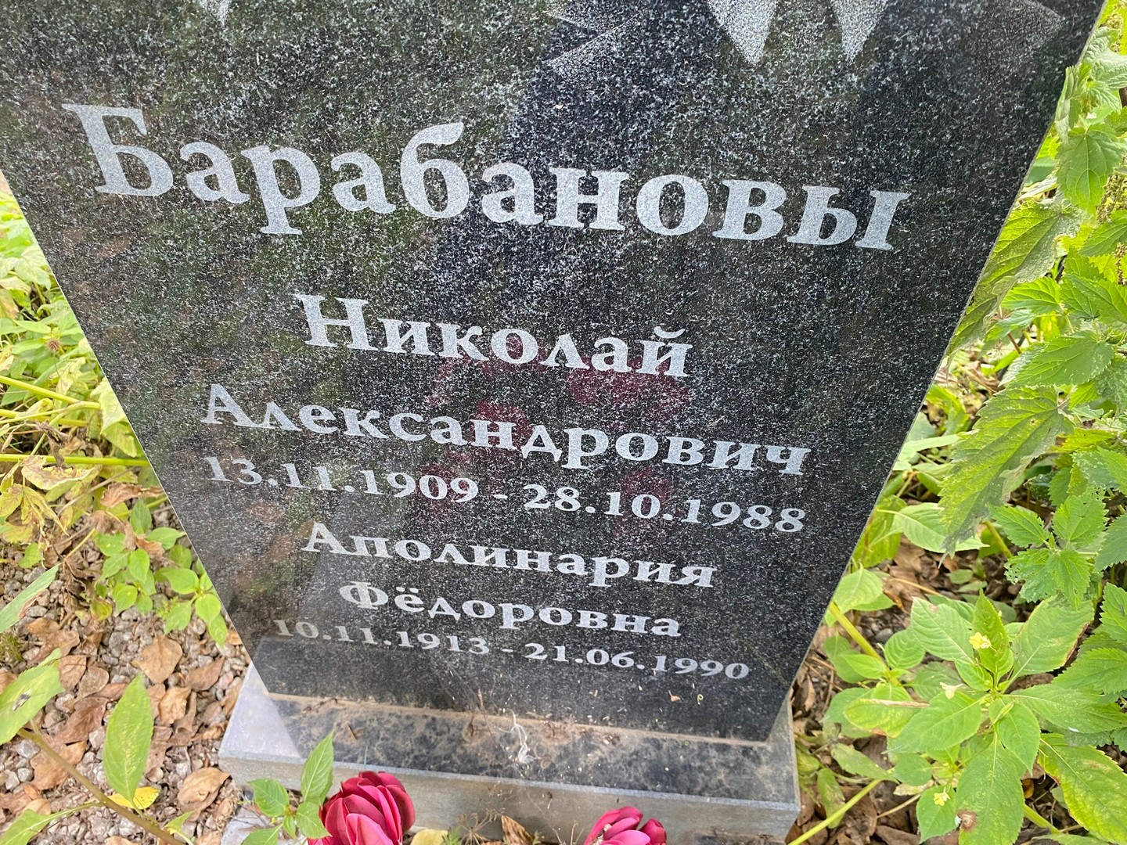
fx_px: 846
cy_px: 422
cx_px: 564
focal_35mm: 26
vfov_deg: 53.1
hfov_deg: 67.3
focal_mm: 4.25
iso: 125
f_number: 1.8
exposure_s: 1/91
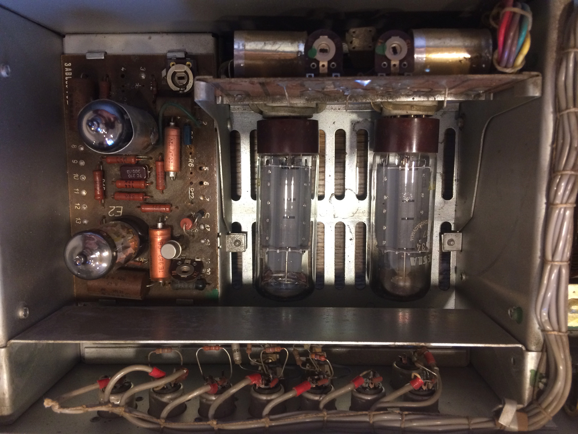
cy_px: 217
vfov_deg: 48.2
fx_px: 484
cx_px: 289
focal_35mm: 29
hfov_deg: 61.7
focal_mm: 4.15
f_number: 2.2
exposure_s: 1/33
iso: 250
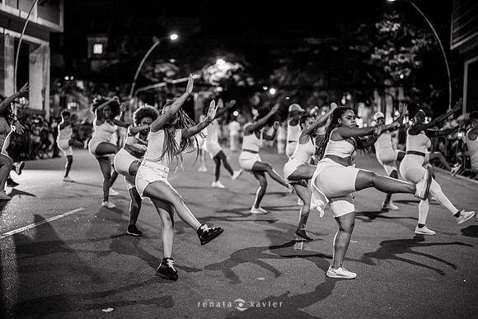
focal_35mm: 50
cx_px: 239
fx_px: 664
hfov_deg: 39.6
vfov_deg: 27.0
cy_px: 160
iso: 2000
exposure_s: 1/250
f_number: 1.2
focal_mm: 50
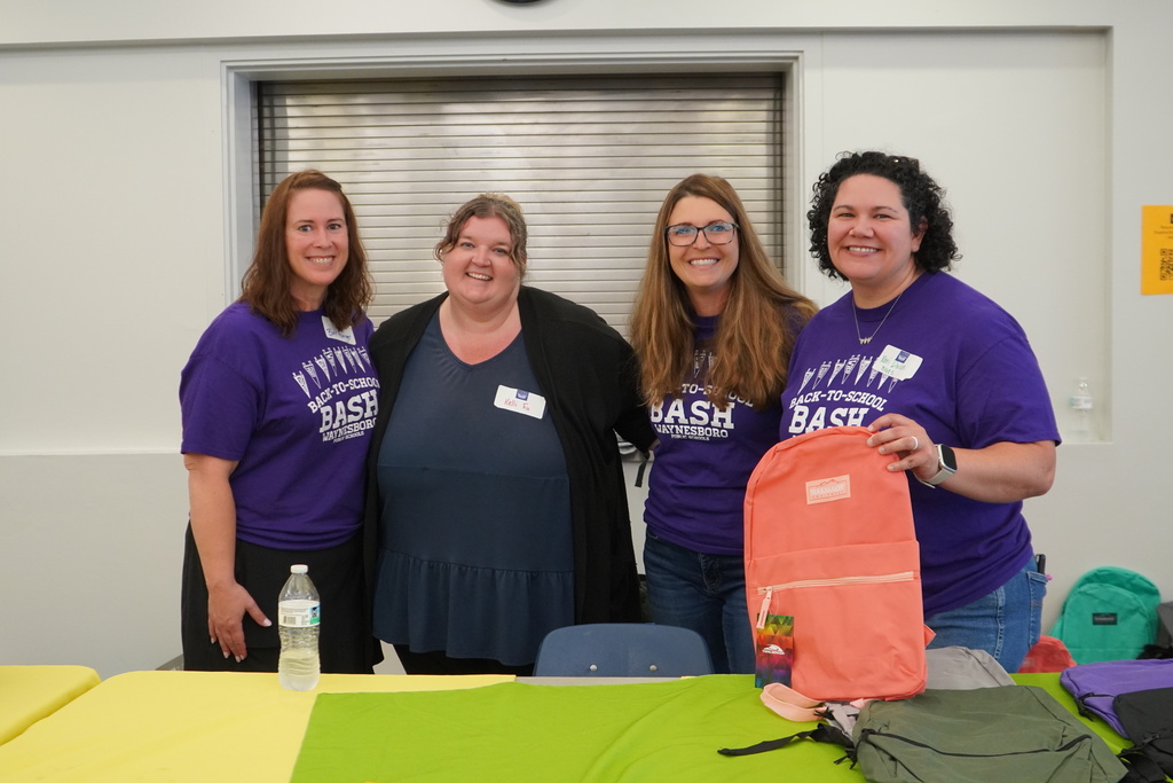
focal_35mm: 44
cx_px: 586
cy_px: 392
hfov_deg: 45.0
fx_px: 1417
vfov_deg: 30.9
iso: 1600
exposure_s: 1/160
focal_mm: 29
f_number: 4
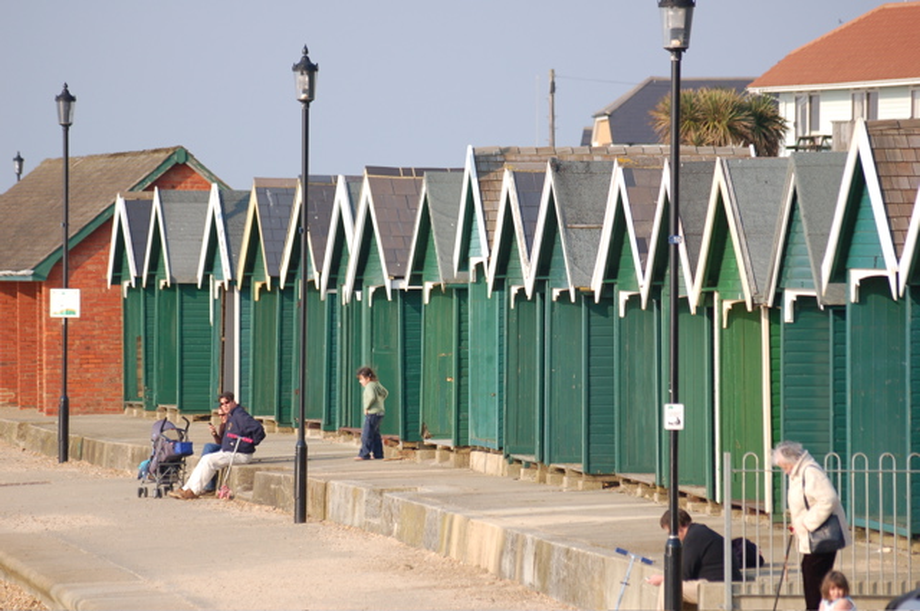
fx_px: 6508
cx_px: 460
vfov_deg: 5.4
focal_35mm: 255
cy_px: 306
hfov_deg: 8.1
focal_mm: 170
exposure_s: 1/1250
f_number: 4.8
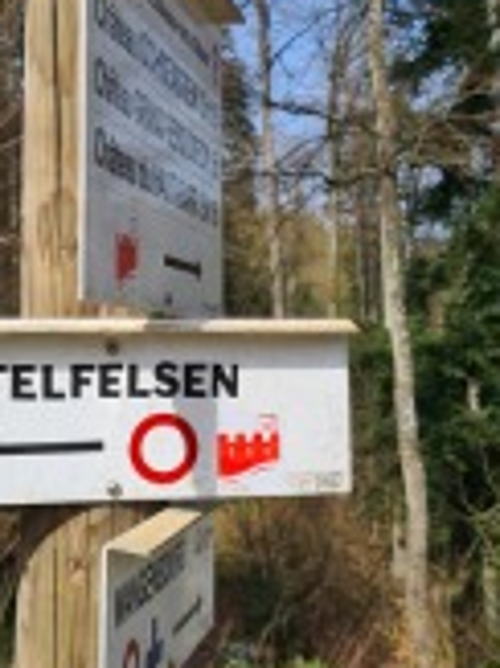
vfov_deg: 30.3
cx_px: 148
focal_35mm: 64
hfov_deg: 22.8
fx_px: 1234
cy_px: 299
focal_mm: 5.4
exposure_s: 1/2688
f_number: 1.8
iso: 50
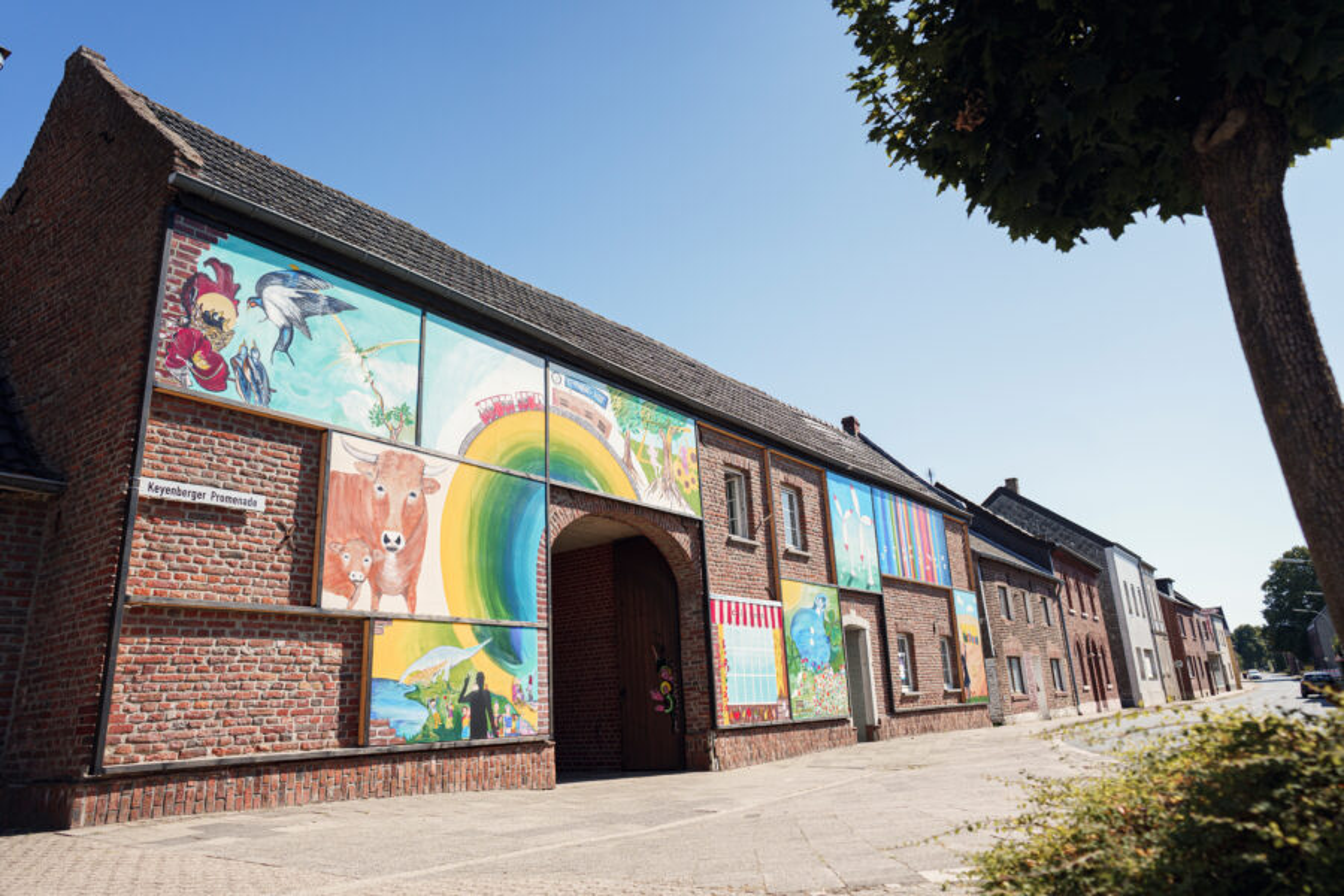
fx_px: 896
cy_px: 448
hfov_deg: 73.7
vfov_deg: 53.1
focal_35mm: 24
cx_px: 672
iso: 320
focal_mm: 24
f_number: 2.8
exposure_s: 1/8000
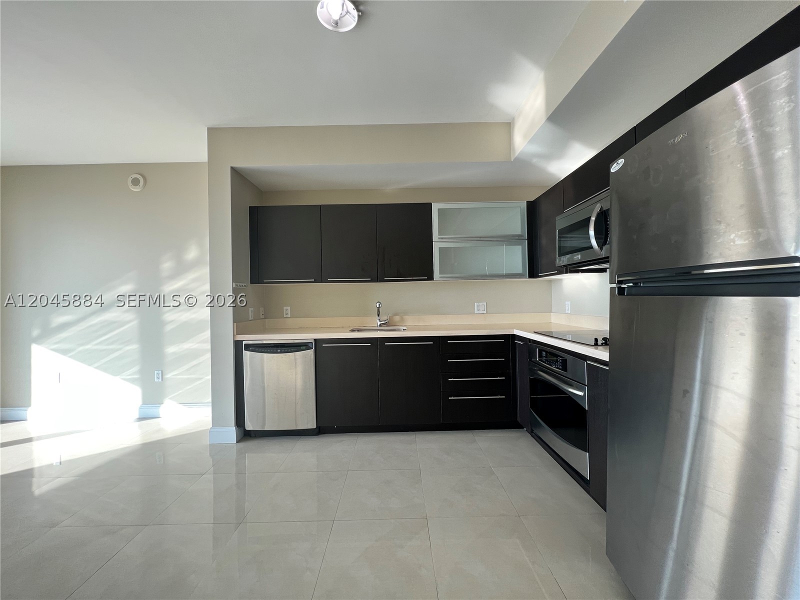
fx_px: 300
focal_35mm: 13
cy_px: 300
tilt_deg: +0.0
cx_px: 400
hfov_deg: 106.2
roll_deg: +1.9
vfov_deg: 89.9
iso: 64
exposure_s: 1/120
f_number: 1.8
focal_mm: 1.57
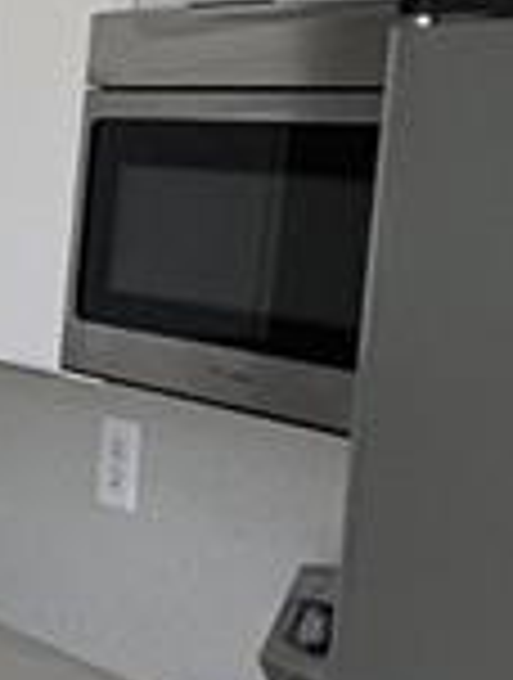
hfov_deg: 9.6
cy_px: 342
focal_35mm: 103
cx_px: -1197
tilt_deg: -6.9
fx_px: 2027
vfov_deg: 19.0
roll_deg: +0.6
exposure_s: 1/120
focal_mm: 1.57
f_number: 1.8
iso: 32
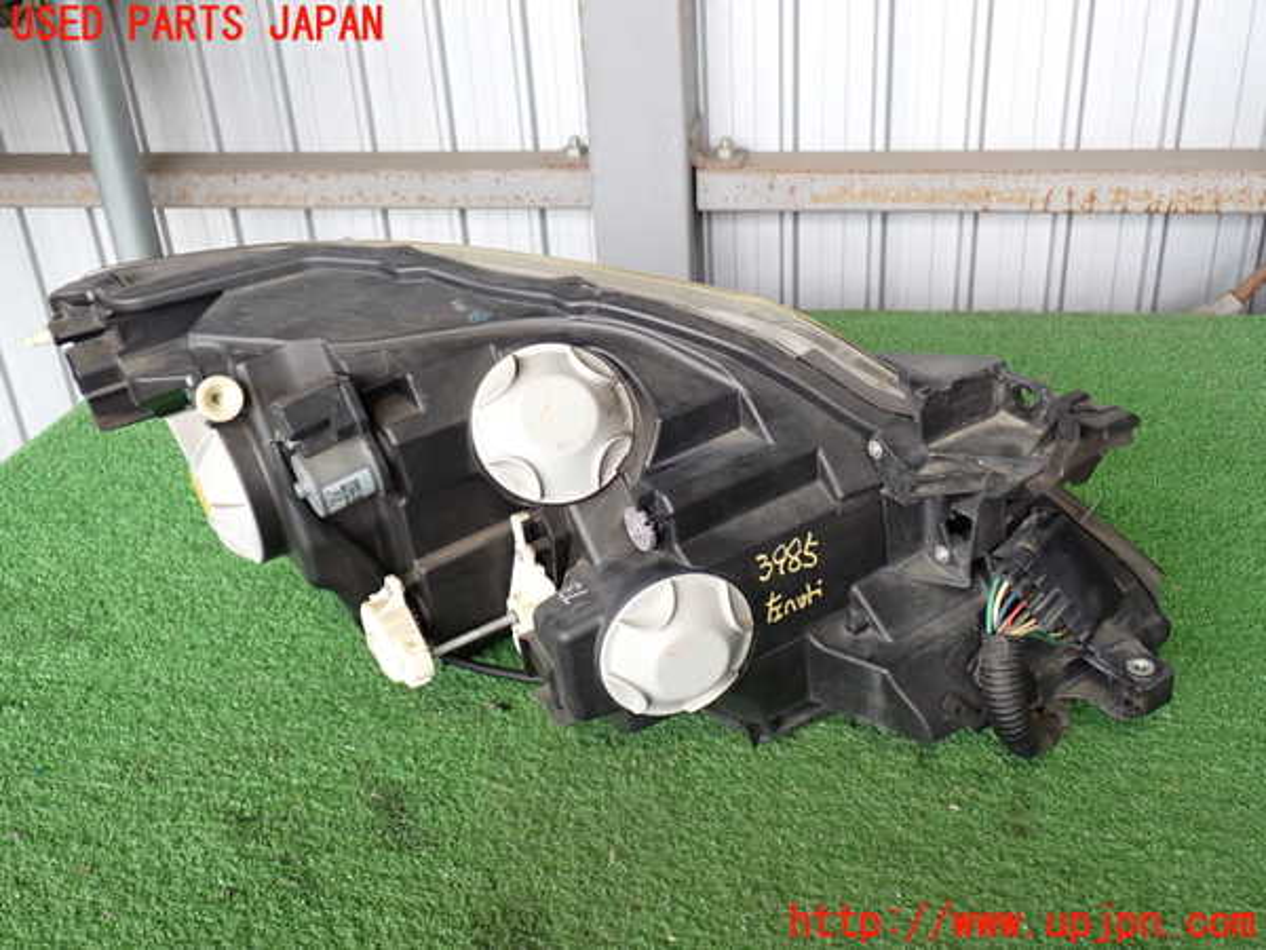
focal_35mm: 36
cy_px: 475
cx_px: 633
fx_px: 1317
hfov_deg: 51.4
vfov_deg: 39.7
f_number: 2.5
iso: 200
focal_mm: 6.37
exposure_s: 1/40
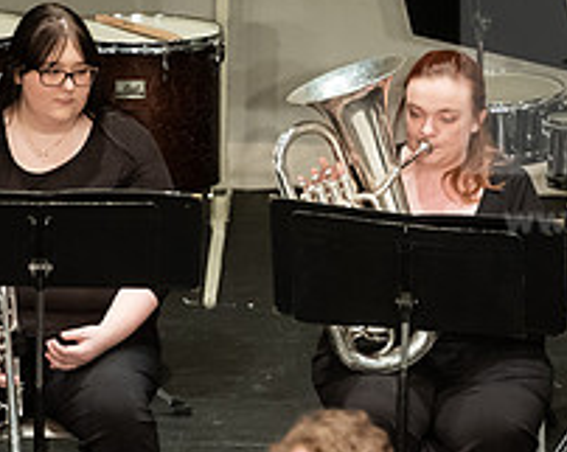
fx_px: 9049
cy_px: 279
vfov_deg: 2.9
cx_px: 376
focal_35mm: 540
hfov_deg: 3.6
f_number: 3.2
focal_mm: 200
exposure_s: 1/250
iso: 3200
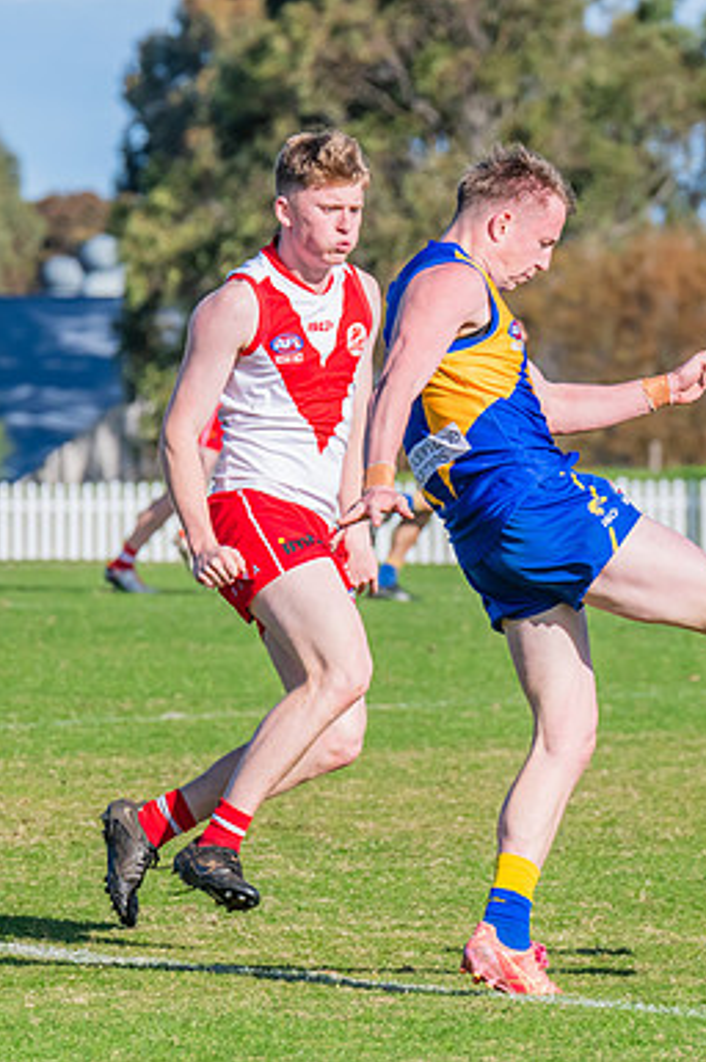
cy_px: 462
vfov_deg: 3.7
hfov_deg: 2.4
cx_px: 694
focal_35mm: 565
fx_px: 16649
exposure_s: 1/1250
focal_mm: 330
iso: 800
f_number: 11
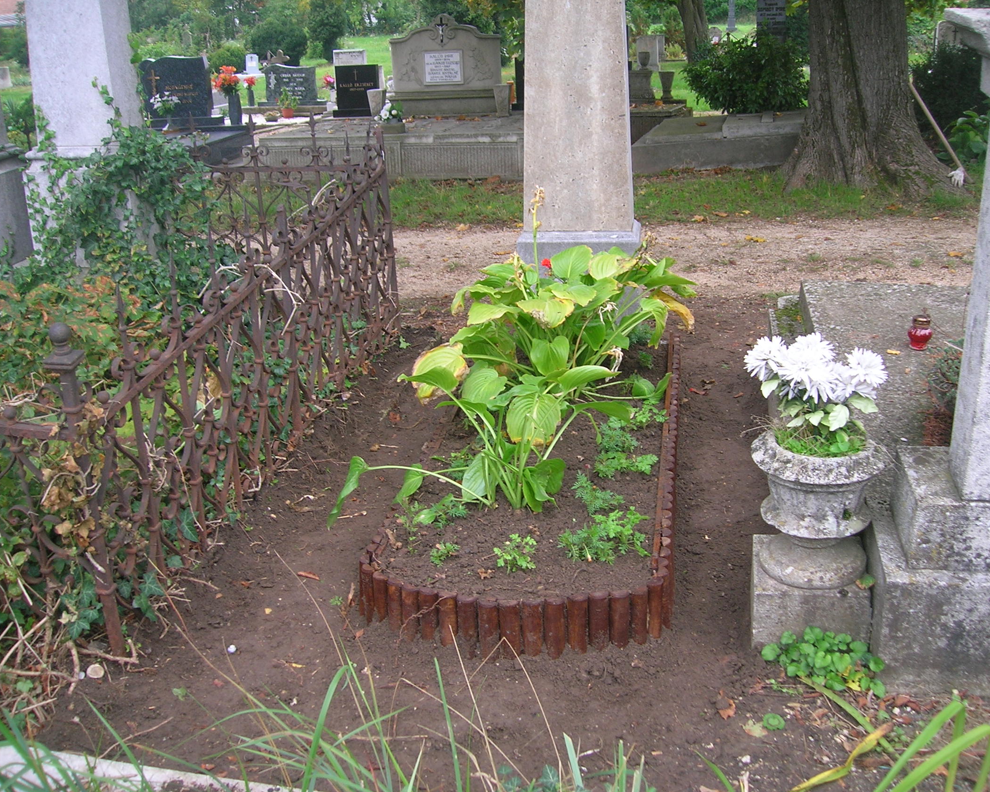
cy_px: 396
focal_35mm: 36
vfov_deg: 41.2
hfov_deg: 50.2
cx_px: 523
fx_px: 1055
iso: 50
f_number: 2.9
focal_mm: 5.7
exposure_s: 1/55.2
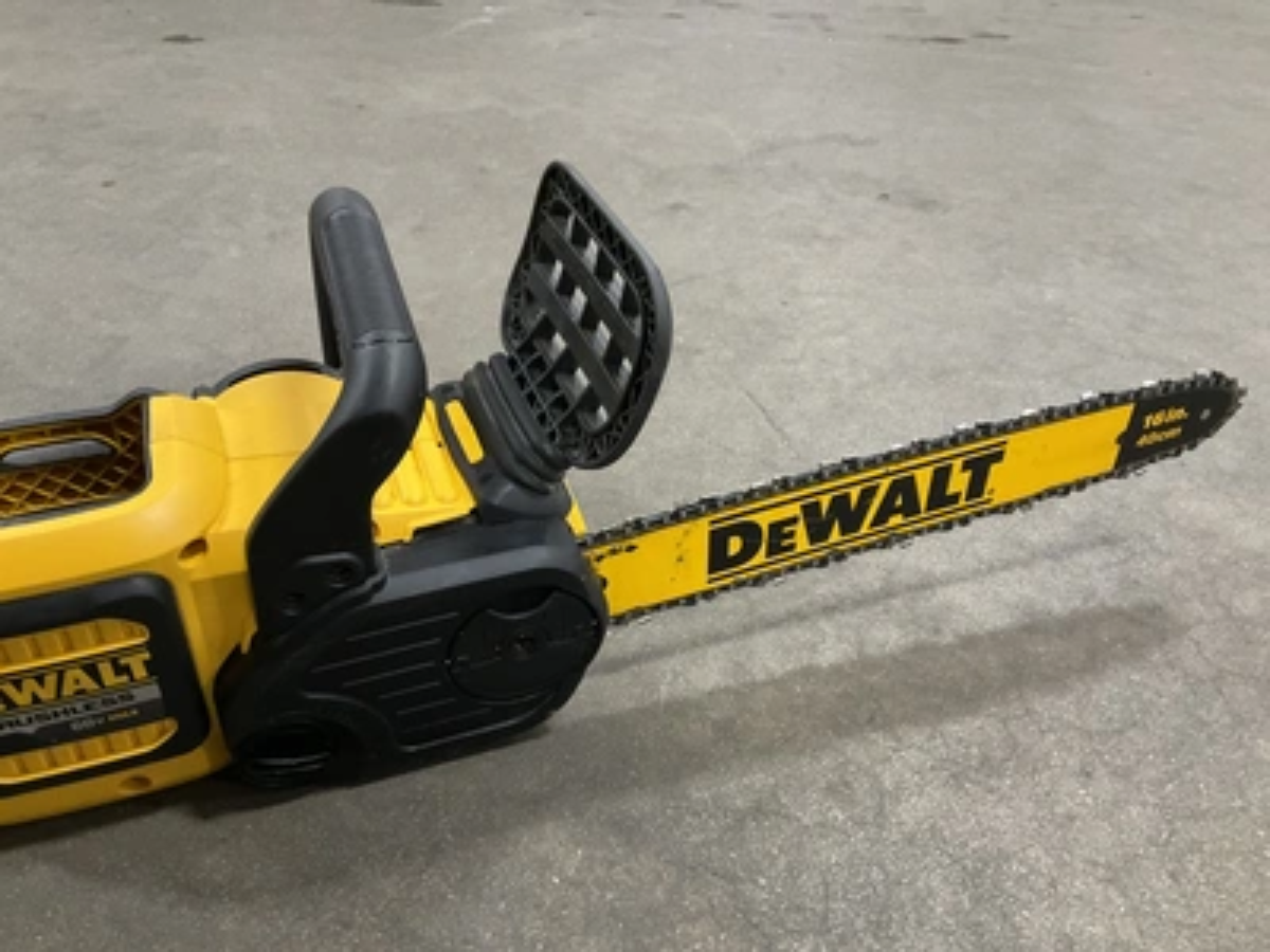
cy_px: 476
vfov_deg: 48.2
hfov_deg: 61.7
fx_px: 1064
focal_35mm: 29
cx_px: 635
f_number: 1.8
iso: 320
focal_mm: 3
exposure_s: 1/40
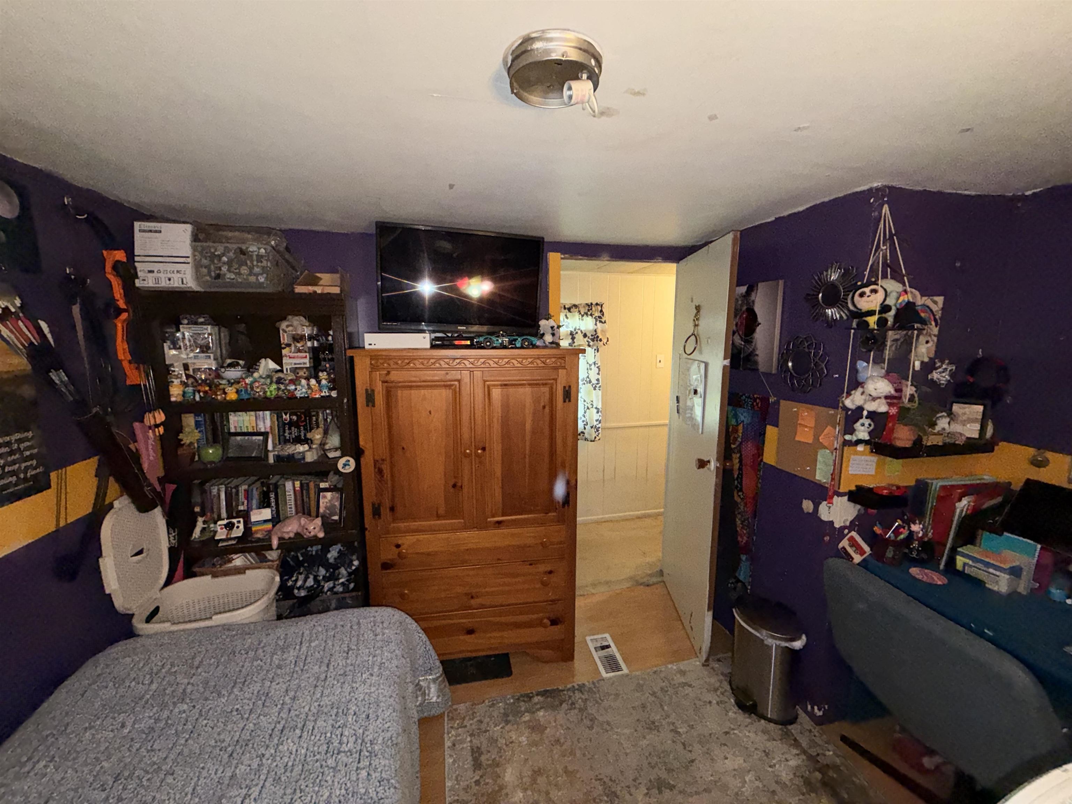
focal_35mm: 14
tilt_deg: -9.3
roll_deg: +0.2
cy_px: 402
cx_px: 536
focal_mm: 2.22
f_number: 2.2
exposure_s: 1/60
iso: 200
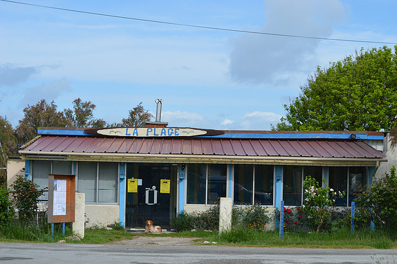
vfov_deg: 16.5
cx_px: 198
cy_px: 132
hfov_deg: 24.6
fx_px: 909
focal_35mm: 82
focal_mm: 55
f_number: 8
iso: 100
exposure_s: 1/250
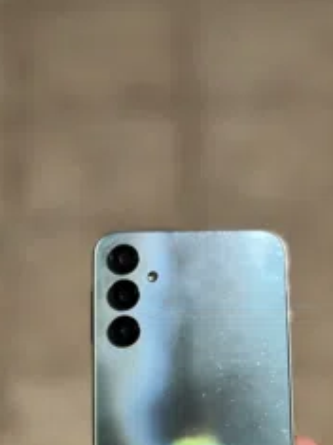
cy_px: 345
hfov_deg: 11.3
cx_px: 204
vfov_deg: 15.0
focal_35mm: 131
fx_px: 1682
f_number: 2.8
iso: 320
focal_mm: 9
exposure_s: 1/20
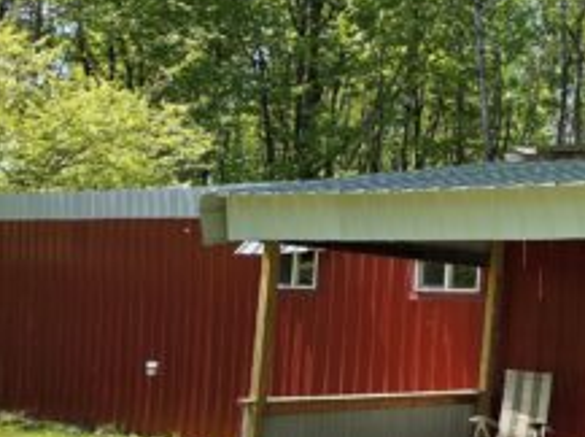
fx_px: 1046
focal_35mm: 62
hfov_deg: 26.9
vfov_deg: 23.3
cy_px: 332
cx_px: 739
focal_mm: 5.4
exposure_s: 1/2038
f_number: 1.8
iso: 80
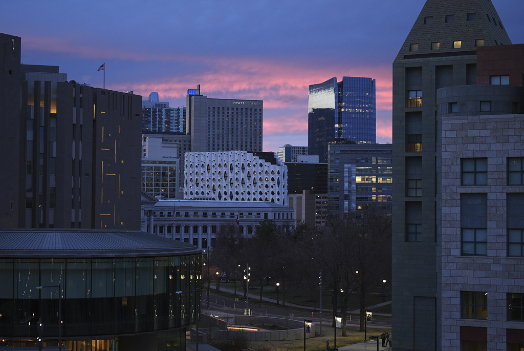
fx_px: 1093
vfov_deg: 18.2
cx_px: 262
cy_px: 176
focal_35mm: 75
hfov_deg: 27.0
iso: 200
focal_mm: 50
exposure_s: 1/250
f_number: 1.2
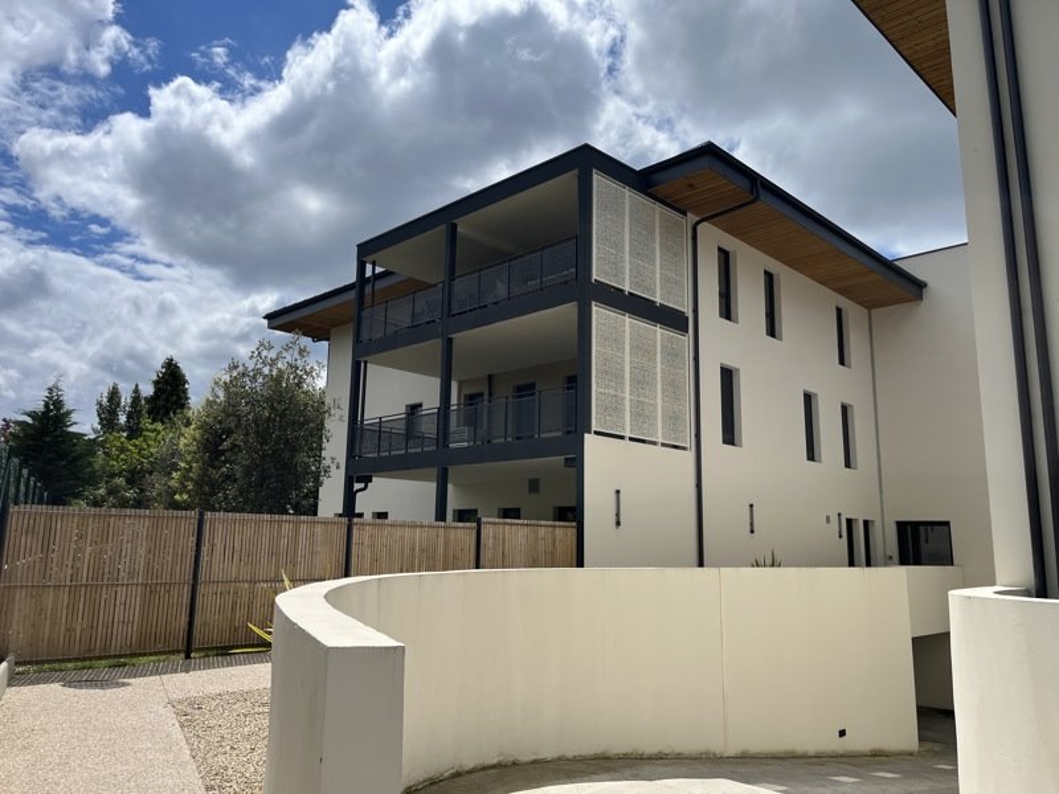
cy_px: 397
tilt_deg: +9.9
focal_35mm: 26
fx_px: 795
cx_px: 530
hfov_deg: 67.3
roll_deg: -1.1
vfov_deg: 53.1
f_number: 1.6
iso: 50
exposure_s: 1/7353
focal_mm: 5.1
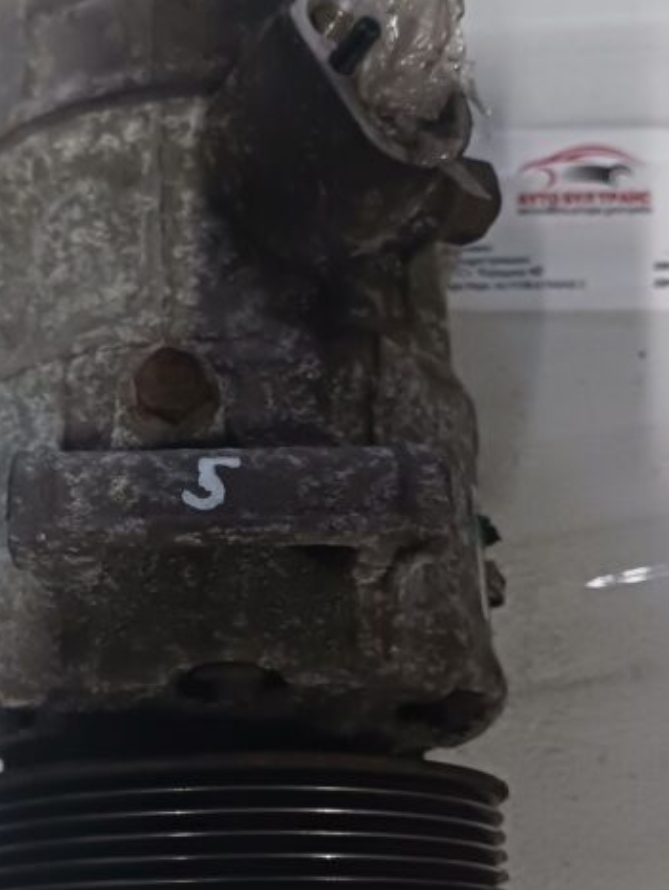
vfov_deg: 35.5
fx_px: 1390
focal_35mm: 54
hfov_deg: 26.8
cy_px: 505
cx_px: 199
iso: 400
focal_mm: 4
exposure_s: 1/25
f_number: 1.8
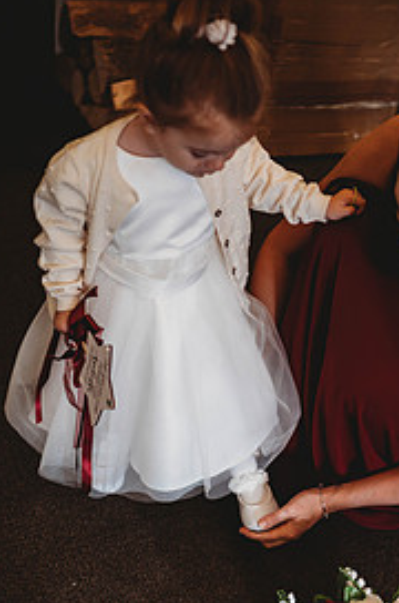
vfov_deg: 34.2
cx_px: 267
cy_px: 415
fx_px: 969
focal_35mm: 58
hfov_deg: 23.2
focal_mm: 35
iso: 500
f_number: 1.8
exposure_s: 1/160
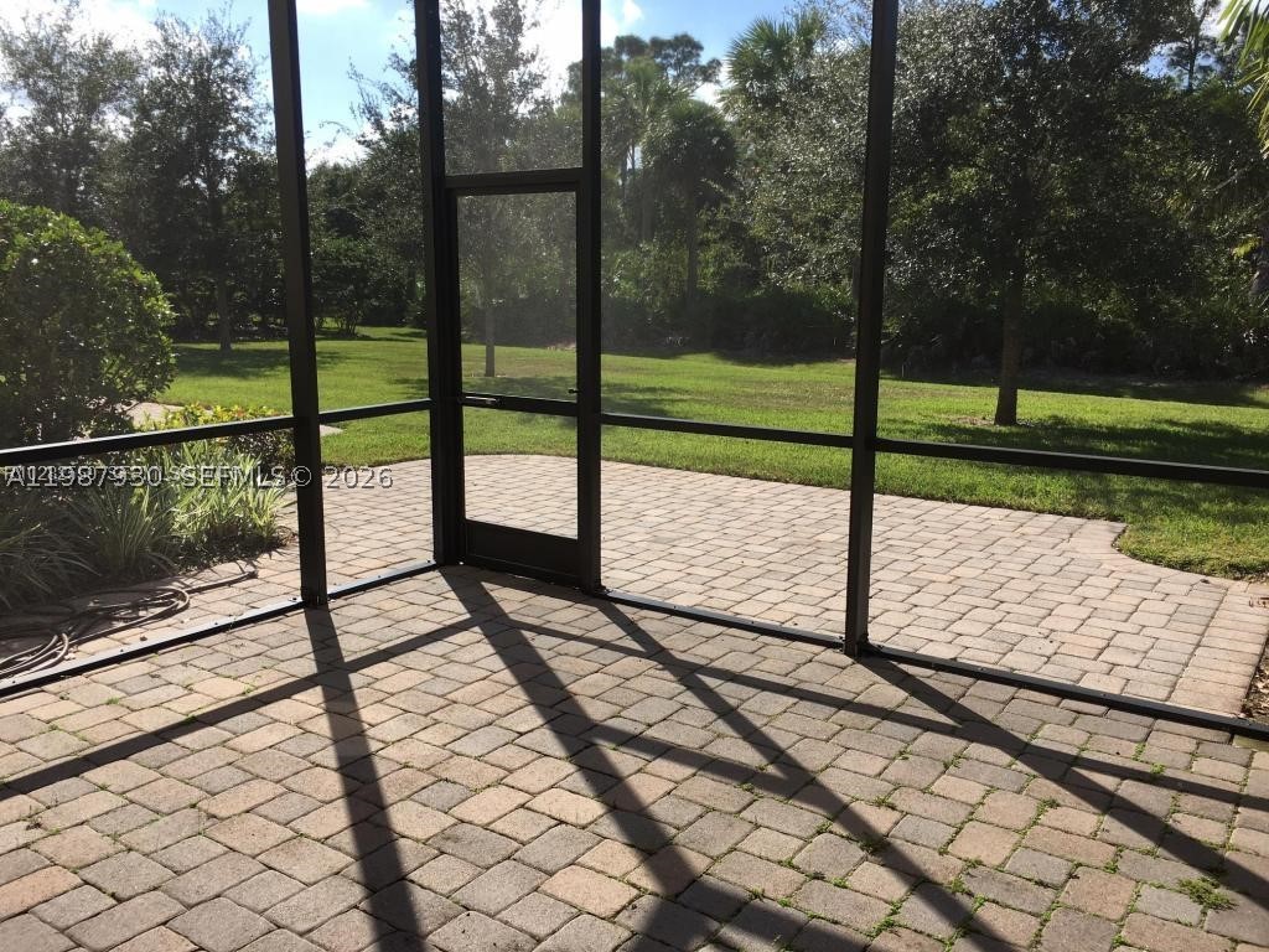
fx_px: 1063
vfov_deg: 48.2
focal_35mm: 29
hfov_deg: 61.7
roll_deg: -0.4
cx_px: 634
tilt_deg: -11.2
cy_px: 476
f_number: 2.2
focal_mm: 4.15
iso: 25
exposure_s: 1/777
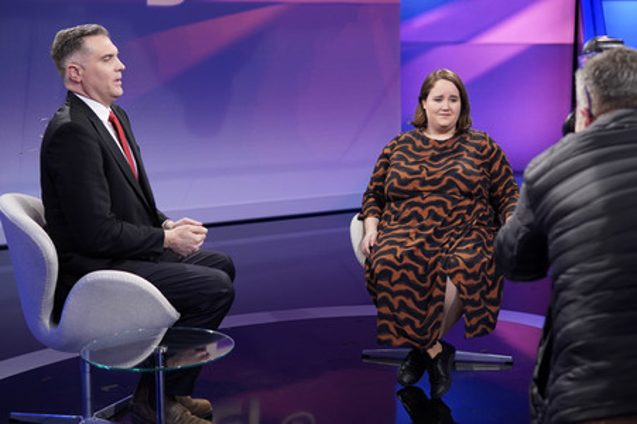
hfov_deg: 43.6
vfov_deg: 29.8
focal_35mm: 45
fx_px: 796
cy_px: 212
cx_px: 318
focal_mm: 30
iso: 640
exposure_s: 1/160
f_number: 2
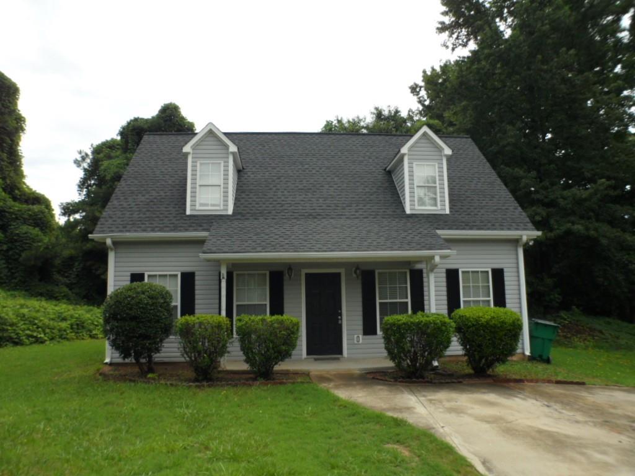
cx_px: 318
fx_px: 477
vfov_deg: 53.1
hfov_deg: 67.3
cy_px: 238
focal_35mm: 26
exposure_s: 1/125
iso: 100
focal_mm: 4.9
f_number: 9.4
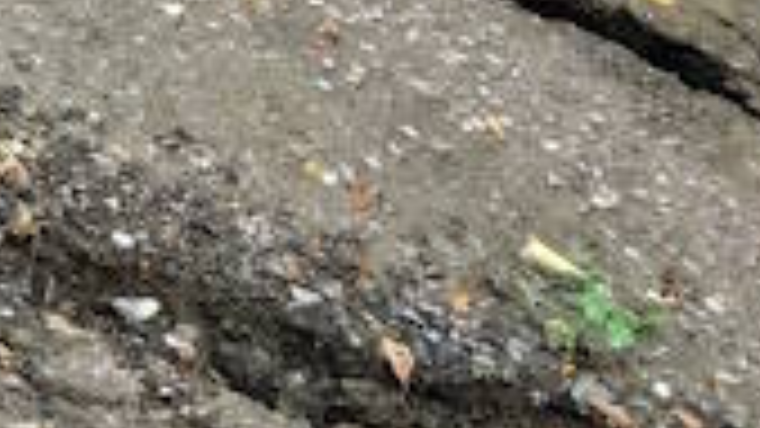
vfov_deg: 11.1
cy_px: -311
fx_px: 2075
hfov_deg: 15.3
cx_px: -881
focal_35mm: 103
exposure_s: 1/170
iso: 50
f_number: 2.2
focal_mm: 1.96
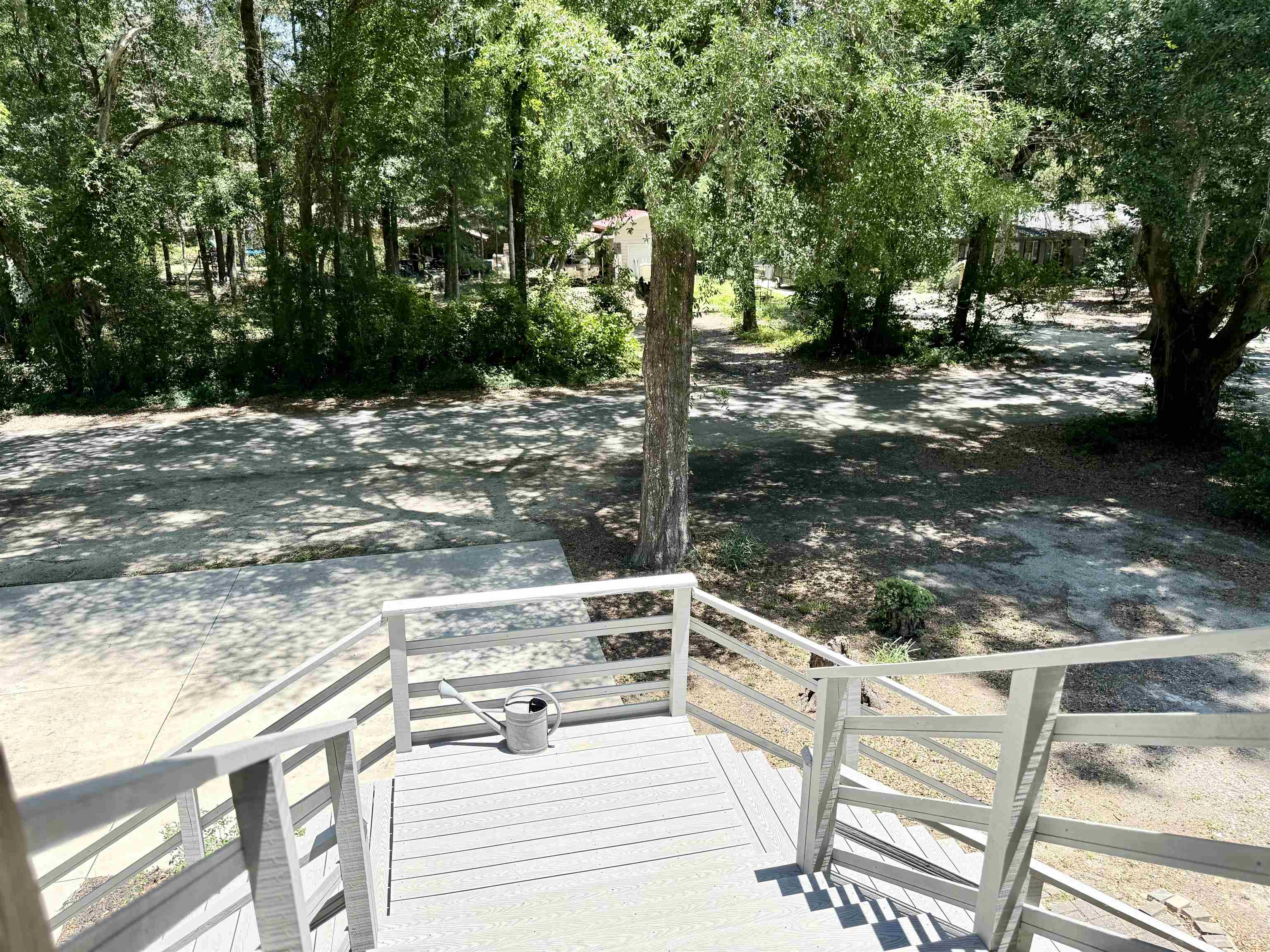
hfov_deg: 71.6
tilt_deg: -17.2
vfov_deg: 56.8
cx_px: 635
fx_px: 881
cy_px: 476
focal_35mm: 24
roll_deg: +0.3
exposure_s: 1/1689
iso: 100
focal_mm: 6.76
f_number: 1.78
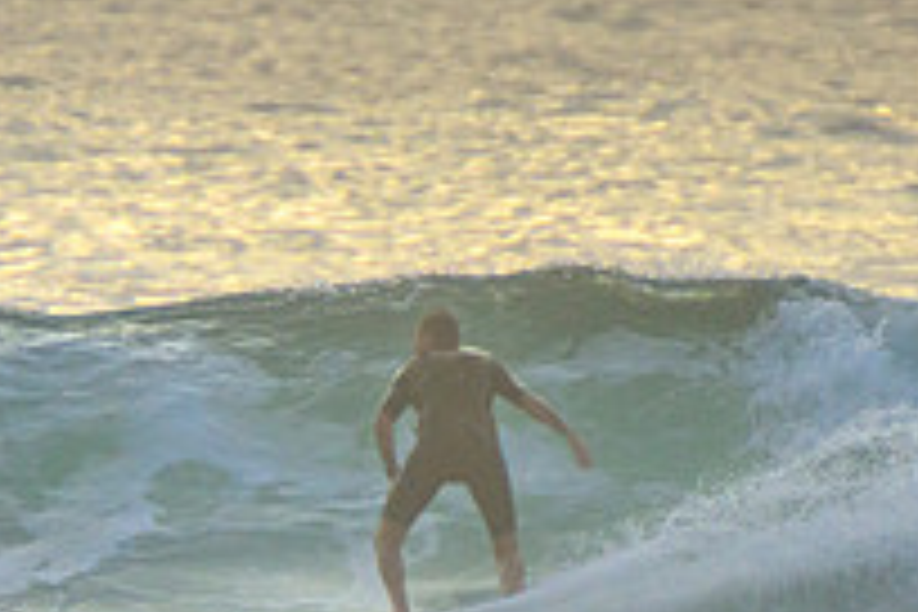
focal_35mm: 1561
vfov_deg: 0.9
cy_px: 521
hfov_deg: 1.3
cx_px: 215
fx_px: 39802
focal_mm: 400
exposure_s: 1/2000
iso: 560
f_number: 5.6
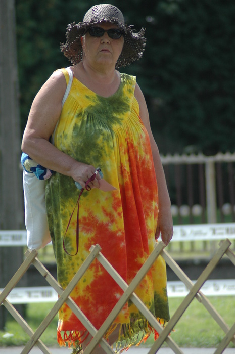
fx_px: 3092
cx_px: 118
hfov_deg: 4.4
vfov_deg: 6.5
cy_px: 177
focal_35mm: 315
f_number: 5
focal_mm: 210
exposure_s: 1/1000
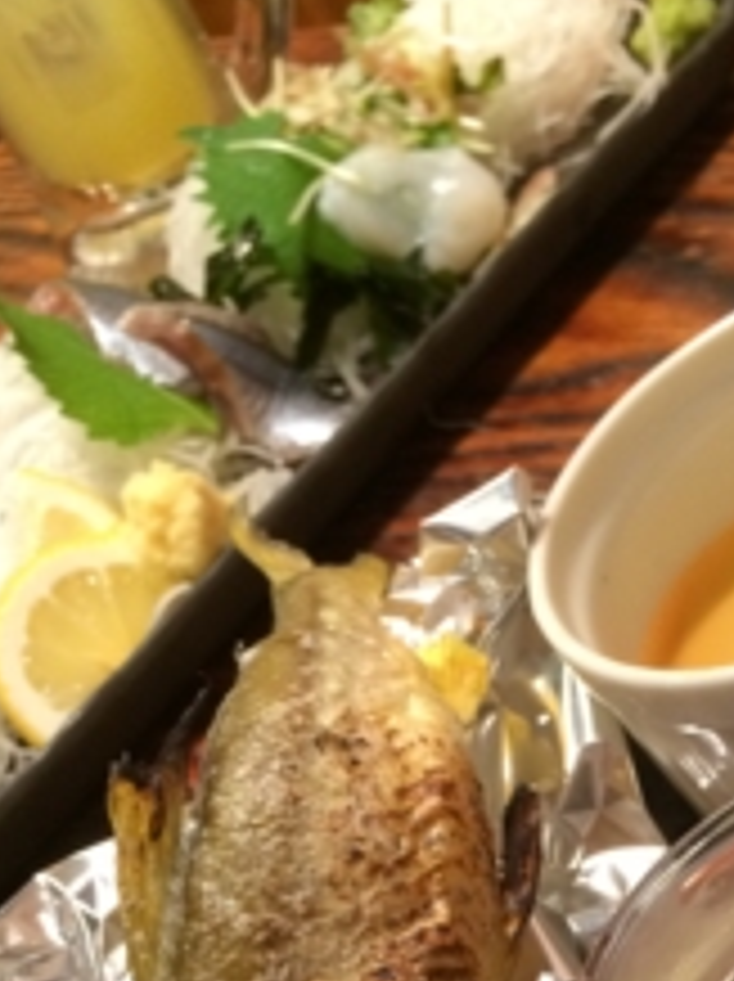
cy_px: 976
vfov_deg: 30.0
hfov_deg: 23.5
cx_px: 707
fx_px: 1700
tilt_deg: -46.7
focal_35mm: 60
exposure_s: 1/17
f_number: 2.2
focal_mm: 4.15
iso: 250
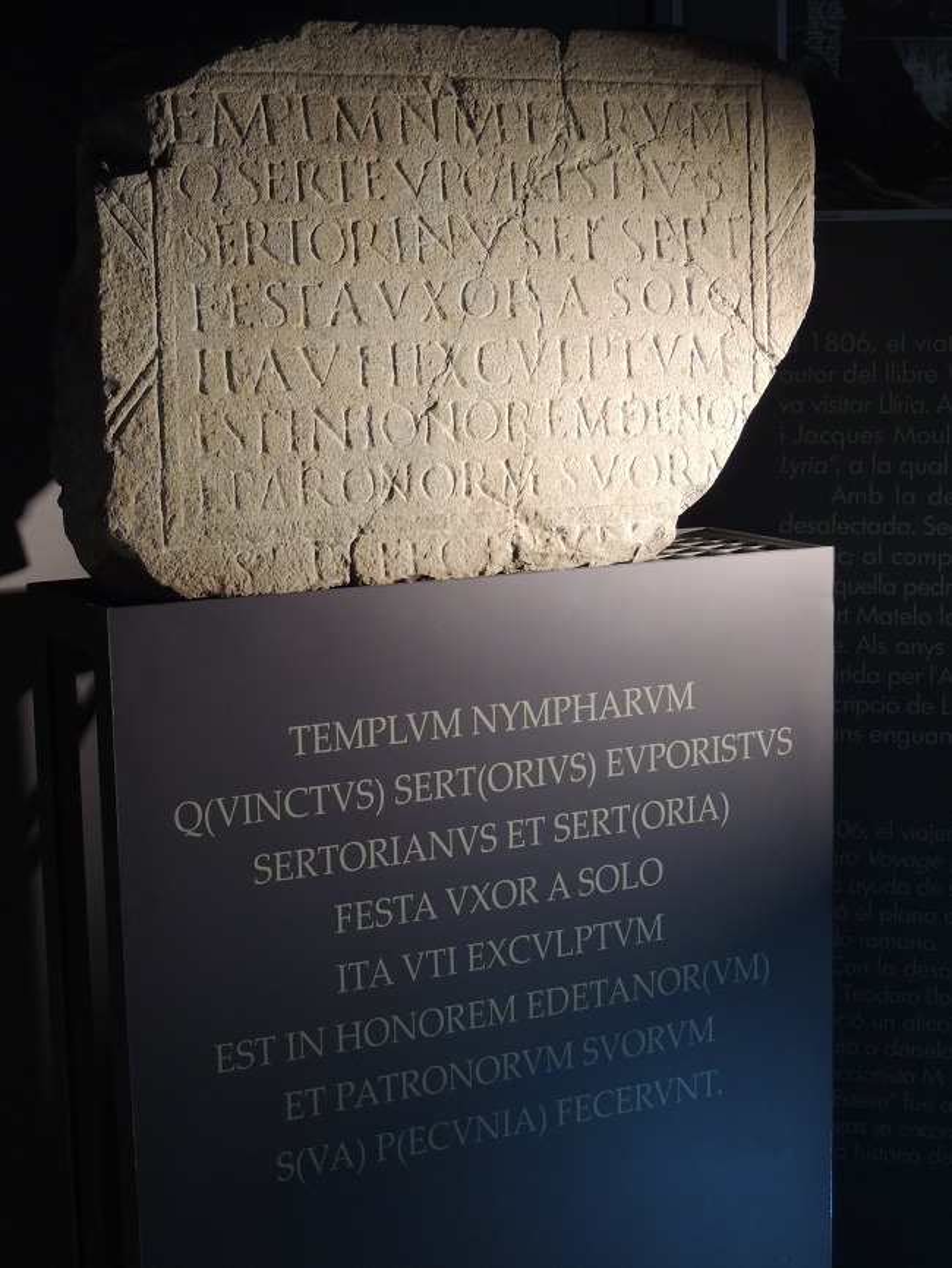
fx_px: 2566
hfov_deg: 21.0
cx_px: 476
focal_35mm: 70
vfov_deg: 27.8
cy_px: 634
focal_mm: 12.4
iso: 400
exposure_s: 1/25
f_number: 3.9
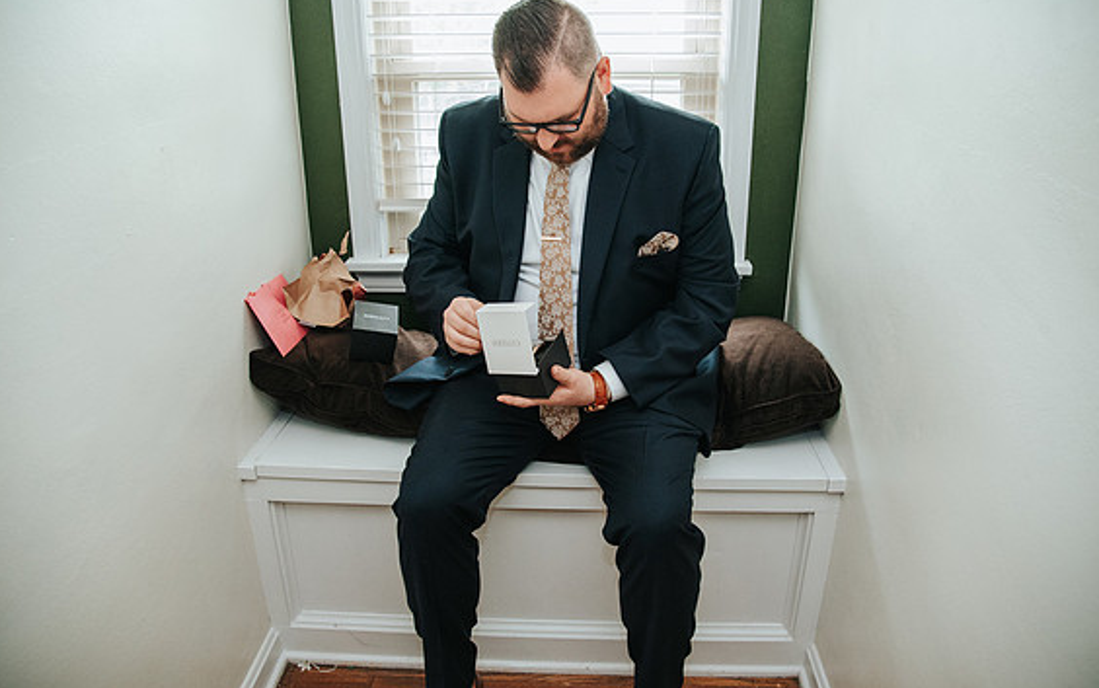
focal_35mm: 26
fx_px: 779
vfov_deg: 47.6
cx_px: 548
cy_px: 313
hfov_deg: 70.4
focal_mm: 24
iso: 3200
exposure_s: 1/60
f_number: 4
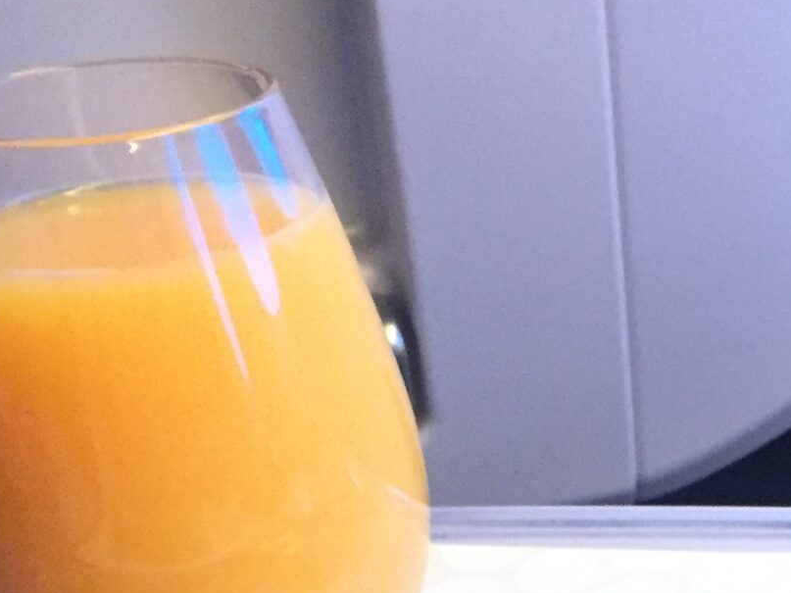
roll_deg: +2.5
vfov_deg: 15.2
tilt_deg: -33.3
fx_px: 2102
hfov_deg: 20.1
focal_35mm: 92
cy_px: 810
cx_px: 930
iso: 250
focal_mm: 4.15
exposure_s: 1/17
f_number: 2.2
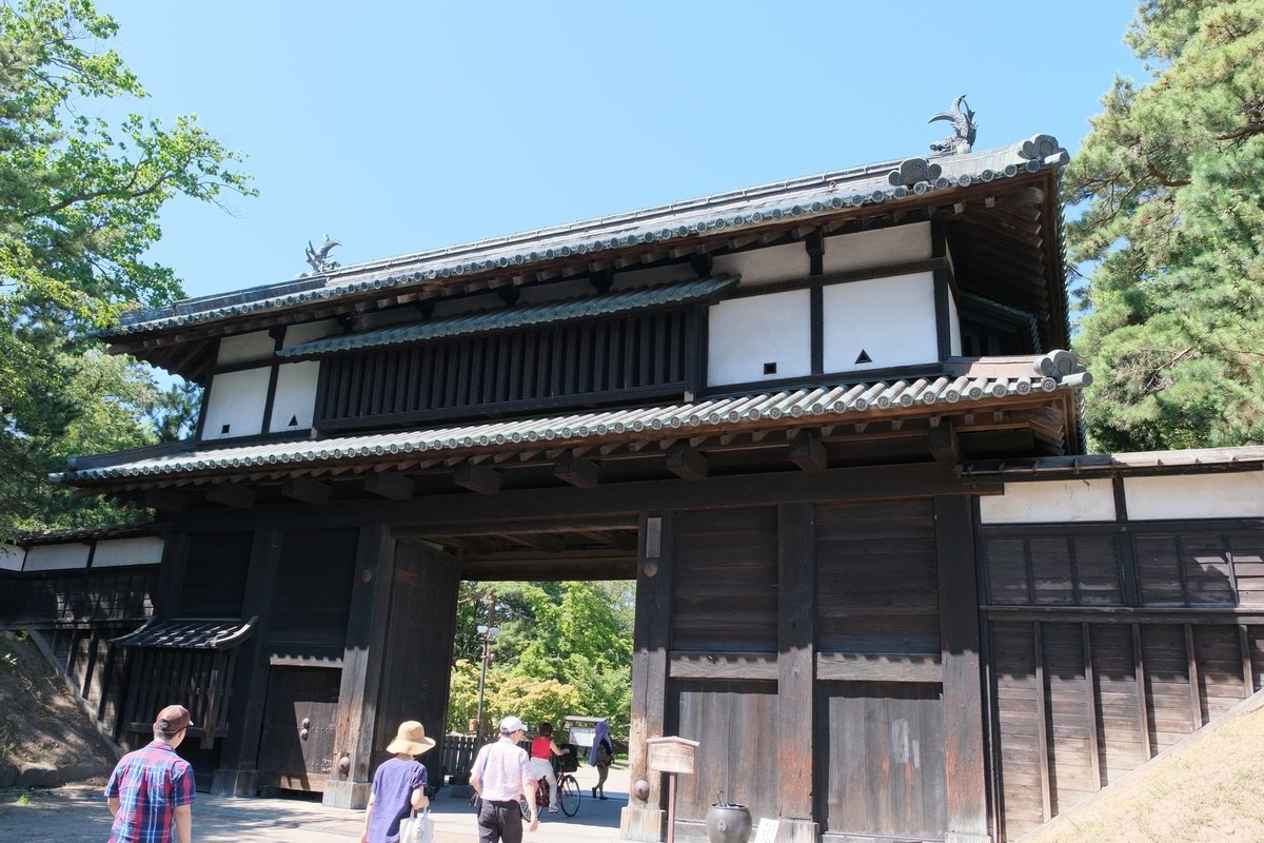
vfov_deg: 47.9
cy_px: 422
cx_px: 632
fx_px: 948
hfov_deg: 67.4
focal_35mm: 27
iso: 640
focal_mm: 18
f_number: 5.6
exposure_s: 1/250
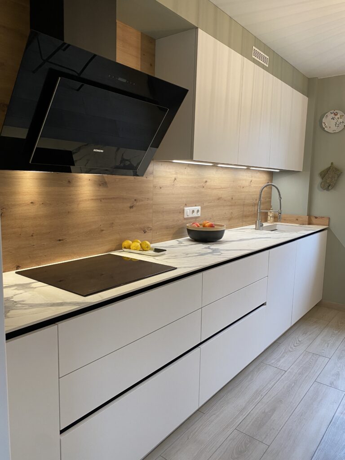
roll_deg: -1.1
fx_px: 346
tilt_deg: -7.2
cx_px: 172
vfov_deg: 67.3
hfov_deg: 53.1
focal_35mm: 26
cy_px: 230
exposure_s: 1/50
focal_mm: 4.25
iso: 100
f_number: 1.8
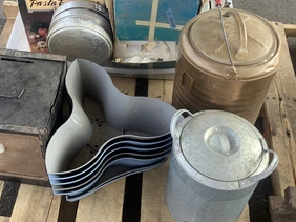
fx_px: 376
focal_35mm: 44
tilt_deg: -50.9
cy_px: 83
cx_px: 102
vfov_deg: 32.7
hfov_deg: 42.5
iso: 50
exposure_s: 1/120
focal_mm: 3.3
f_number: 2.4
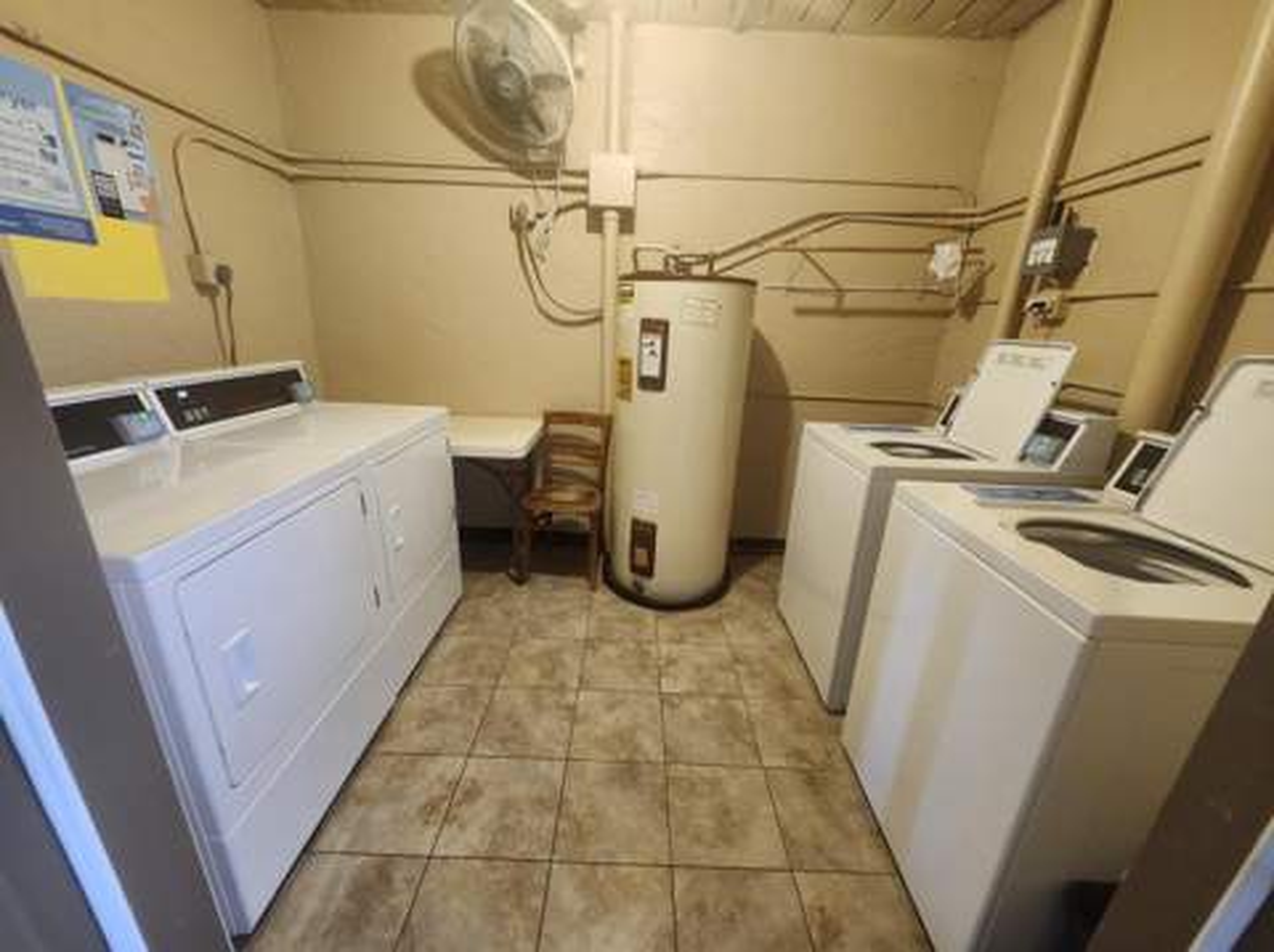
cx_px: 637
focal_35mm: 13
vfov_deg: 89.8
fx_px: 478
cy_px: 476
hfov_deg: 106.2
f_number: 2.2
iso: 400
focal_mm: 1.74
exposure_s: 1/40
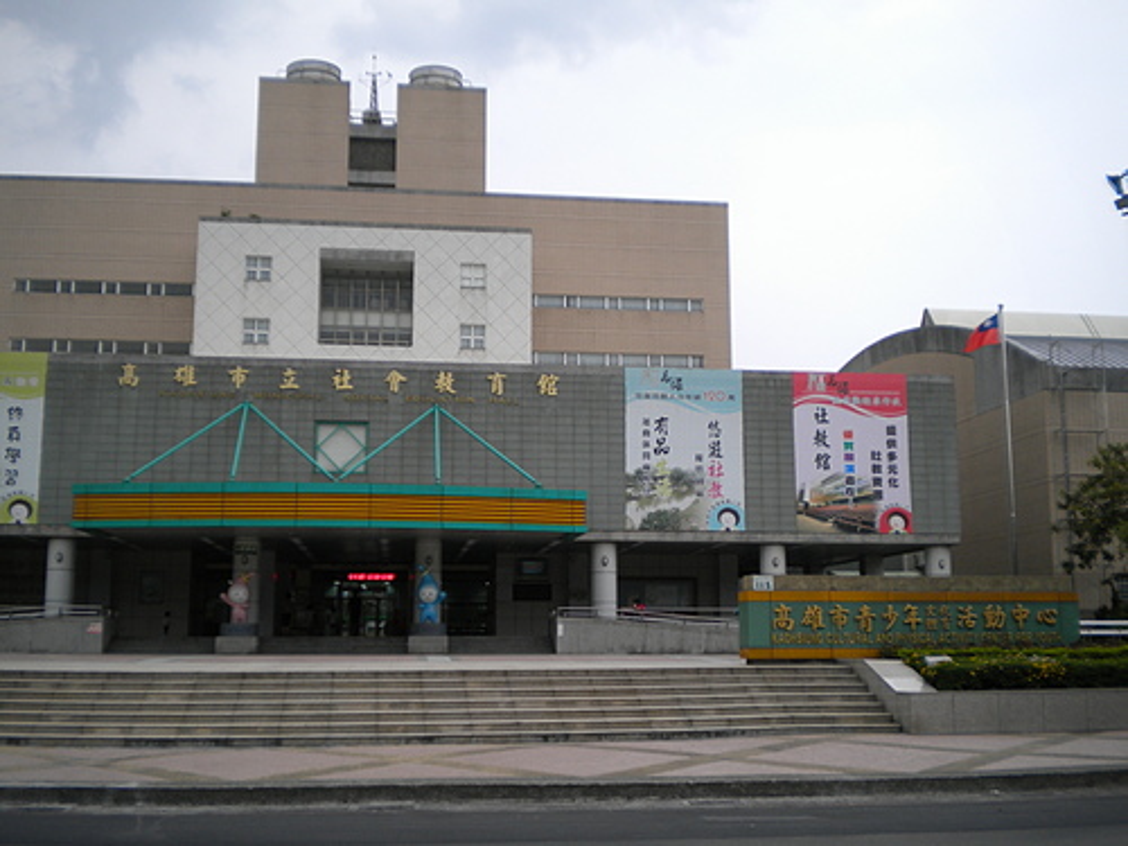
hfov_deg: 45.8
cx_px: 564
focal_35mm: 41
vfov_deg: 35.1
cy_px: 423
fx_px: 1336
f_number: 3.5
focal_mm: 7.4
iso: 80
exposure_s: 1/167
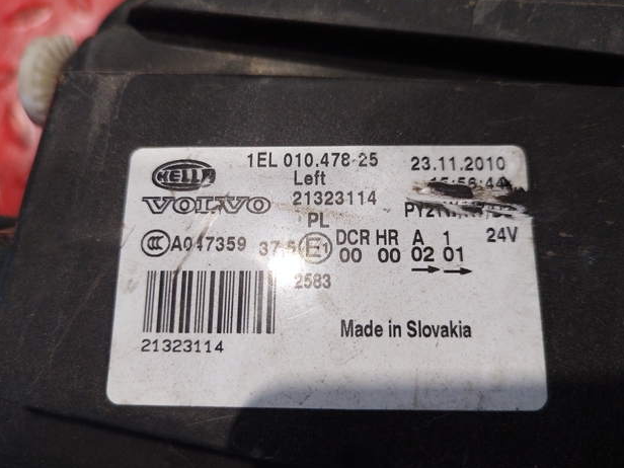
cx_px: 306
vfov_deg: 51.4
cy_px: 237
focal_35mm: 27
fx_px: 487
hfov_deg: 65.3
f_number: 1.9
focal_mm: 6.24
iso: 611
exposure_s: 1/50
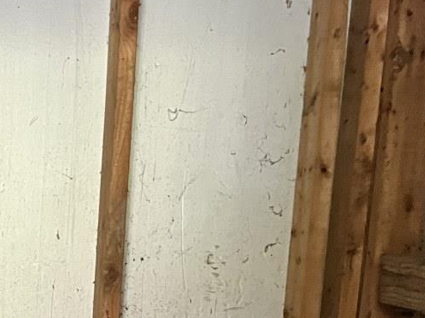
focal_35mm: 79
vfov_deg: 17.4
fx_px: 969
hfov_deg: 22.0
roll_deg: -0.2
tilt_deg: -10.6
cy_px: 423
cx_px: -142
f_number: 1.5
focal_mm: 5.7
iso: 500
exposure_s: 1/45
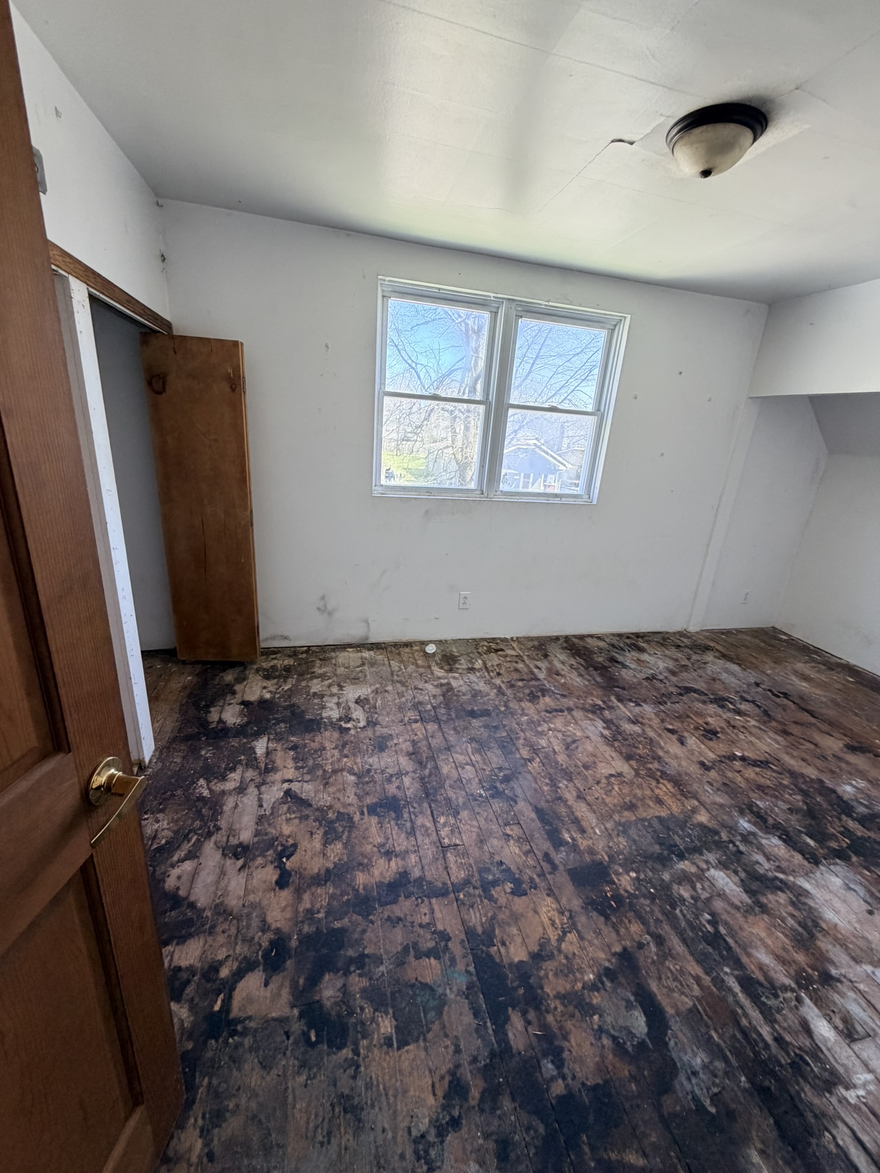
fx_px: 475
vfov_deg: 102.1
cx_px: 440
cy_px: 586
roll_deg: -4.5
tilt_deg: -19.5
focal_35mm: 14
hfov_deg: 85.7
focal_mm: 2.22
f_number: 2.2
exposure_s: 1/121
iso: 250
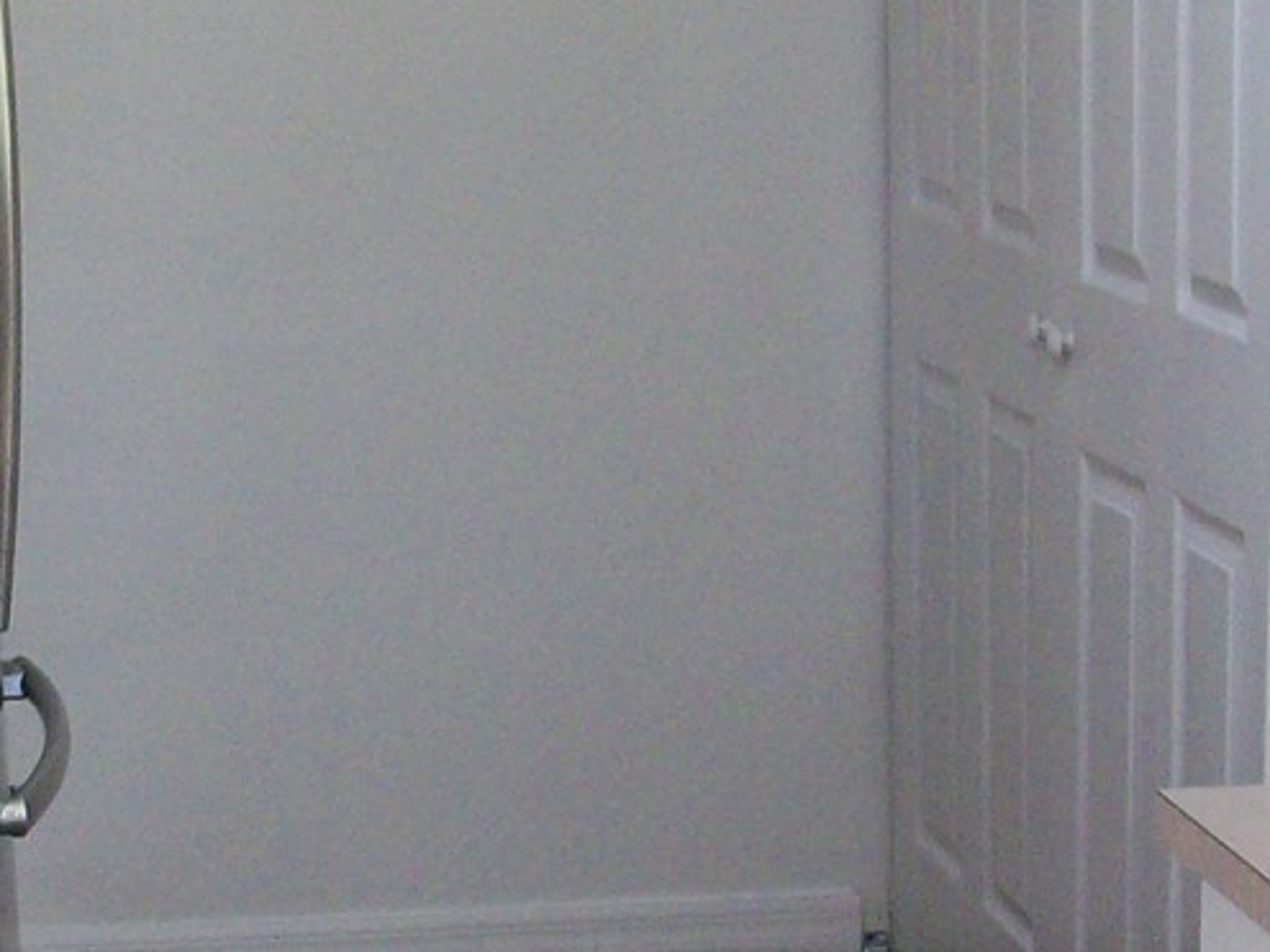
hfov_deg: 17.9
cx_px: 513
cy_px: 382
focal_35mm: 110
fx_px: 4035
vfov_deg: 13.4
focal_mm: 5.7
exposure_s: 1/146
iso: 160
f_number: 2.8
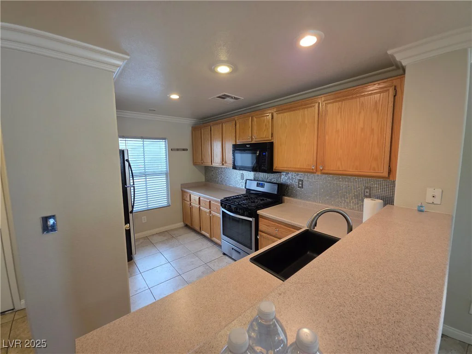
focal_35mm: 13
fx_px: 177
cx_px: 236
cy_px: 177
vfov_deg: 89.9
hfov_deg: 106.2
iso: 200
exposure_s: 1/60
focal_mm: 2.2
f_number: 1.9
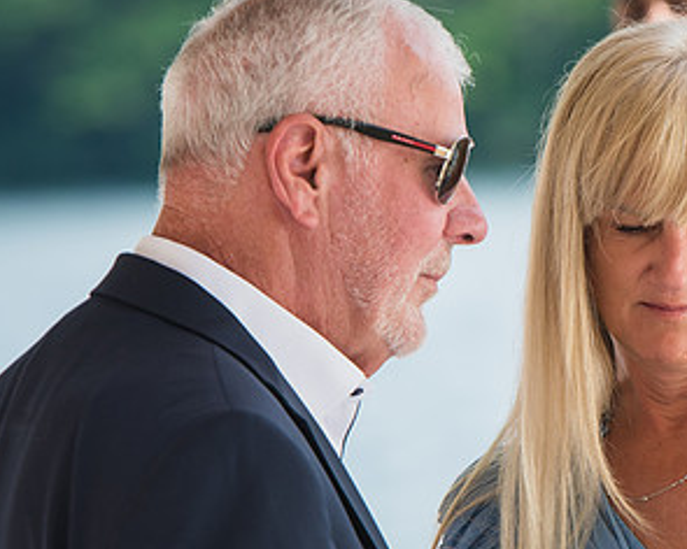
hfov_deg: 3.5
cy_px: 441
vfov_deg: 2.8
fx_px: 11244
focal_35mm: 553
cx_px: 592
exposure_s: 1/500
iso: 200
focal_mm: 200
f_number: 4
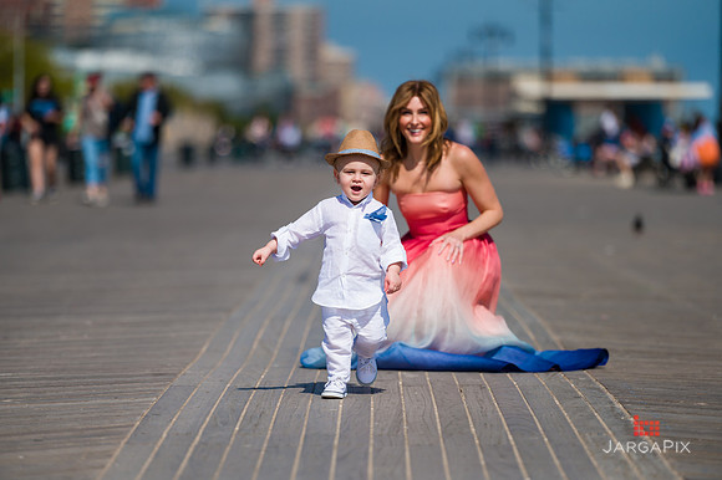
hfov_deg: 10.3
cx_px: 361
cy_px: 240
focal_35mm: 200
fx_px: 4009
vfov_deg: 6.9
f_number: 3.2
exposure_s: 1/8000
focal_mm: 200
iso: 200
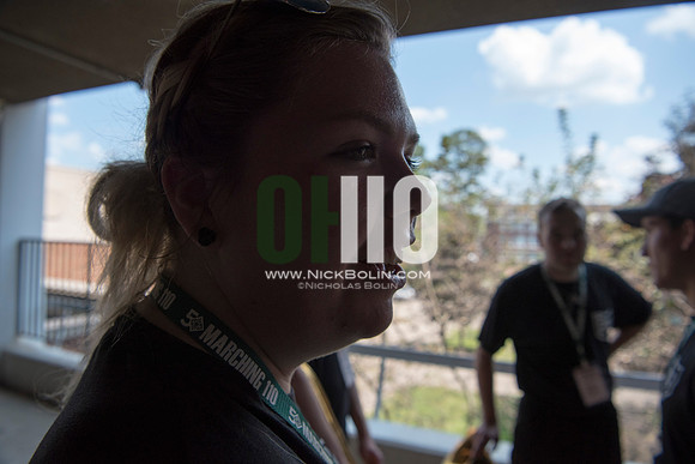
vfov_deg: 53.2
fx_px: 463
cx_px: 348
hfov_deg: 73.7
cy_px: 232
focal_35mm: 24
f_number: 5
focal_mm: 24
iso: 640
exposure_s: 1/1600
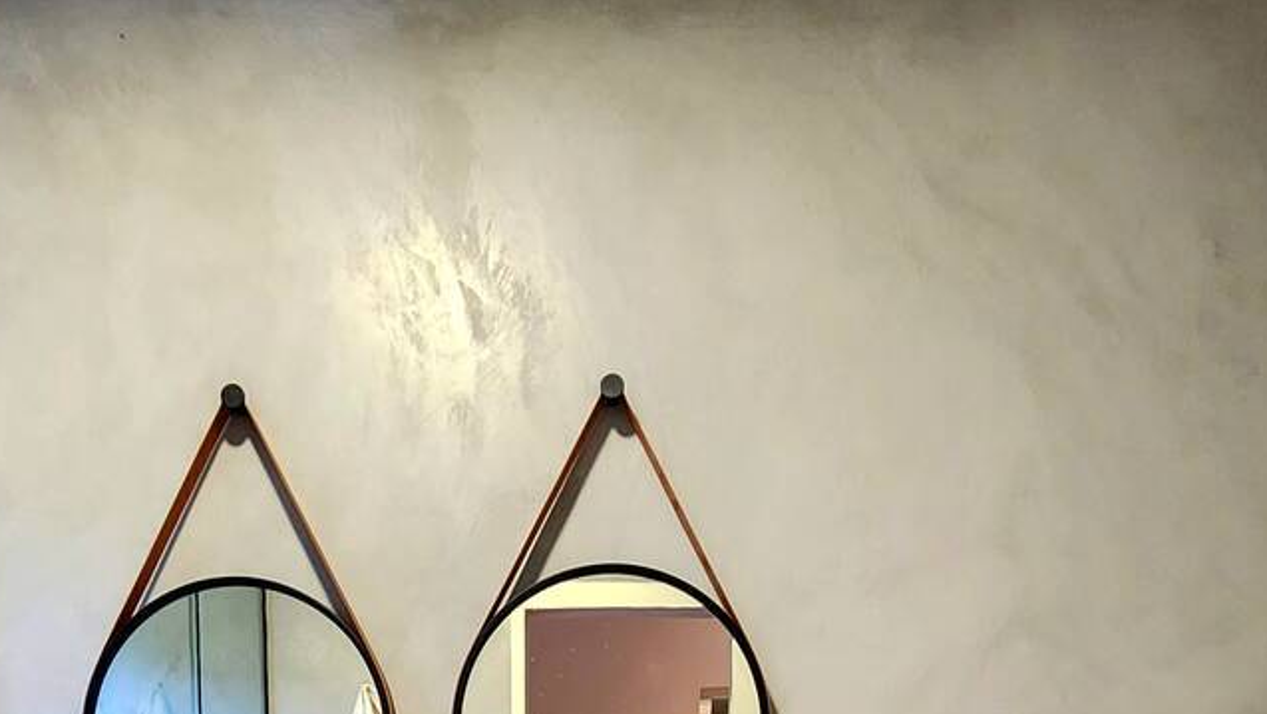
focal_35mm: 32
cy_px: 1070
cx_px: 611
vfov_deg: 26.5
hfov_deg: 61.0
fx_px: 1076
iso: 320
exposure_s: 1/30
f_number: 2.2
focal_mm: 2.2
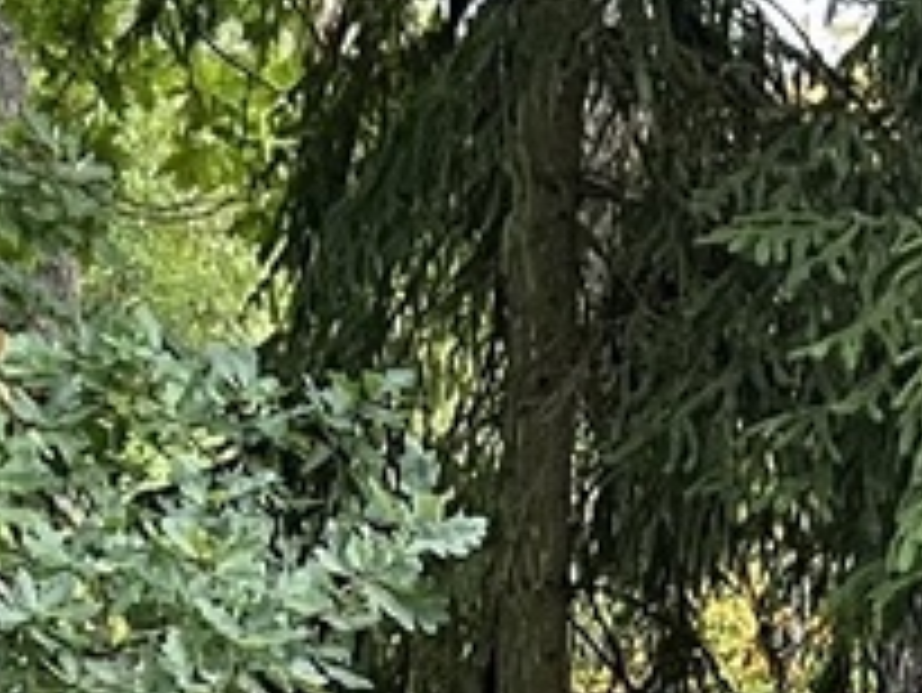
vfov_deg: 6.7
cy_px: 2066
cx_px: 67
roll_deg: +0.4
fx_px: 5410
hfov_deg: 9.7
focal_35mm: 203
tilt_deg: -15.3
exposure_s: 1/61
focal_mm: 5.7
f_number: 1.5
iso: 125
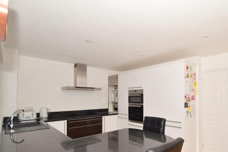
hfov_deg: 81.4
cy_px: 94
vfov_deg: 61.2
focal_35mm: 20
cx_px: 150
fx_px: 127
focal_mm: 10
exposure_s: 1/60
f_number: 7.1
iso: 500
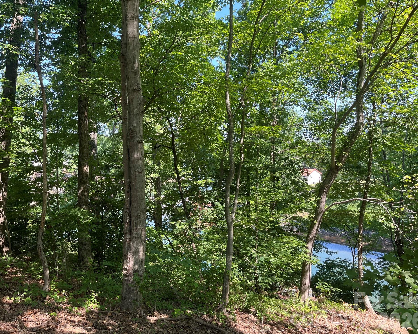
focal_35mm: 28
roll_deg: +2.2
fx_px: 346
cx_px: 195
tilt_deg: -1.7
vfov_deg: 51.5
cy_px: 164
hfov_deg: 62.2
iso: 50
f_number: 1.6
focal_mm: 5.1
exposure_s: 1/301
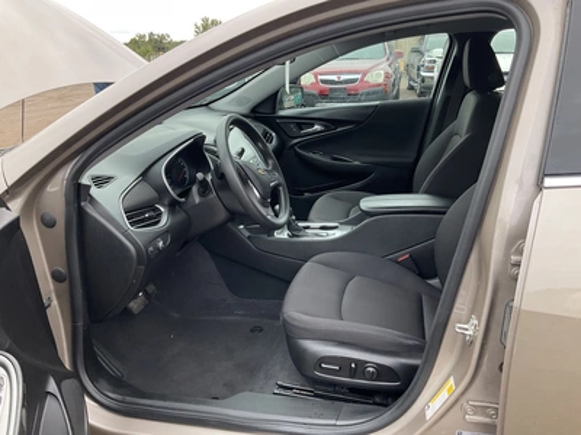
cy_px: 218
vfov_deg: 48.2
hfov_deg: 61.7
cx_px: 290
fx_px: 487
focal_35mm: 29
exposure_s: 1/210
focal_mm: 3
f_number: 1.8
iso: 25
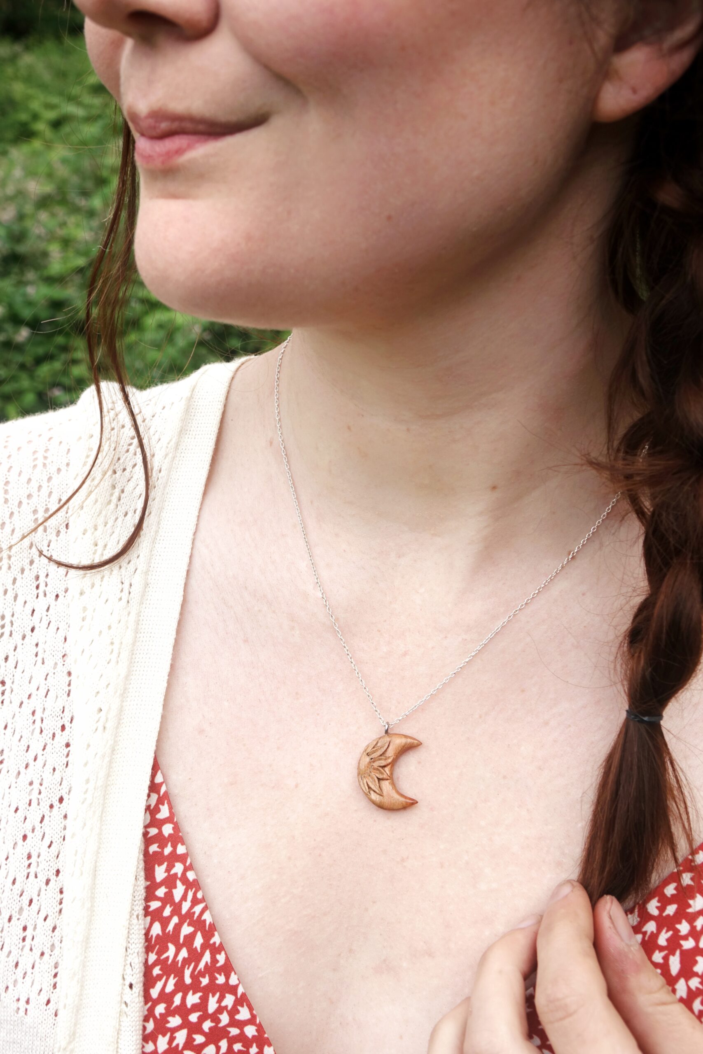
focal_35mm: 42
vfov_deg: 46.4
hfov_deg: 31.9
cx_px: 352
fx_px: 1230
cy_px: 527
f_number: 4
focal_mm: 15.45
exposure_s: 1/250
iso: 125
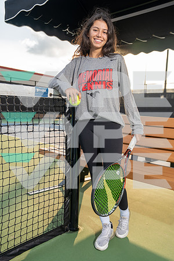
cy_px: 130
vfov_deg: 58.7
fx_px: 232
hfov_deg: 41.1
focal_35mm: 32
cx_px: 87
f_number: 4
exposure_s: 1/250
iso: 100
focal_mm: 32
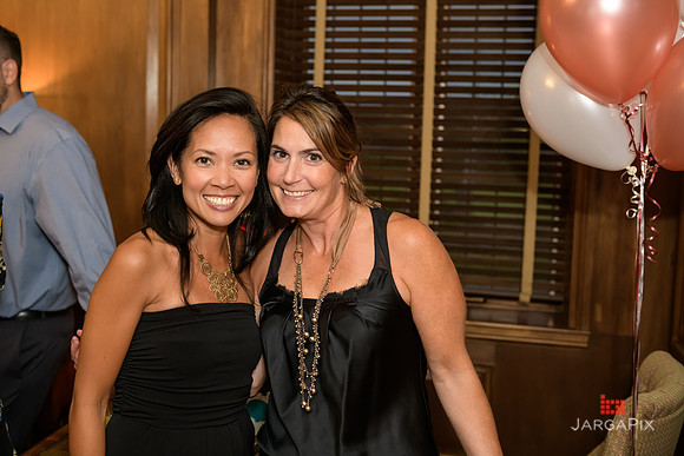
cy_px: 203
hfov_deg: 44.0
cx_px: 304
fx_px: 845
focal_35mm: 44
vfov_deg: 30.2
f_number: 3.2
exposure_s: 1/125
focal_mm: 40
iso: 1600
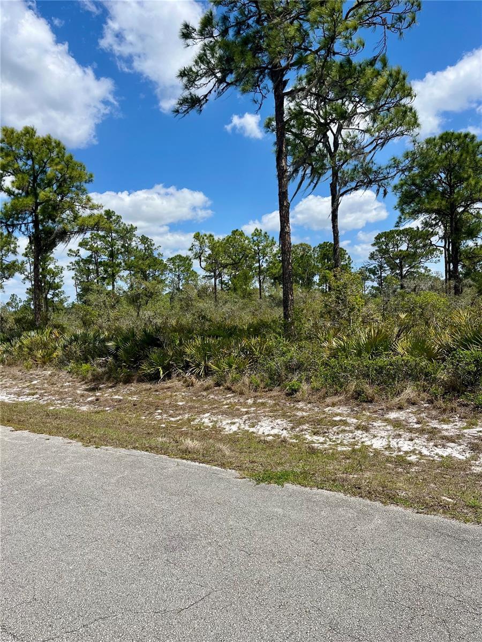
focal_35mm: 26
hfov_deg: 53.1
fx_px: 483
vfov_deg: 67.3
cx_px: 241
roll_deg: +4.0
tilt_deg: -1.6
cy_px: 321
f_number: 1.6
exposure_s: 1/4310
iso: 50
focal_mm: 5.1
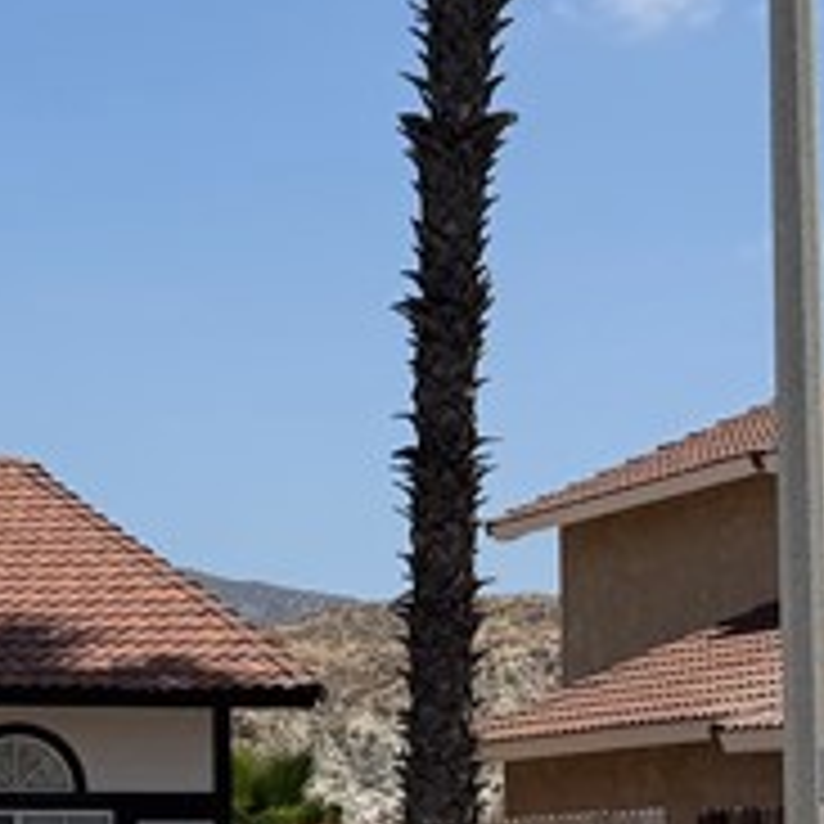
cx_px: -829
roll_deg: +0.7
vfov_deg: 14.5
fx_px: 3205
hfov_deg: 12.8
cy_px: 734
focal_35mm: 119
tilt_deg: +2.9
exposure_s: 1/6711
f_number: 1.78
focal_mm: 6.76
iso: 80
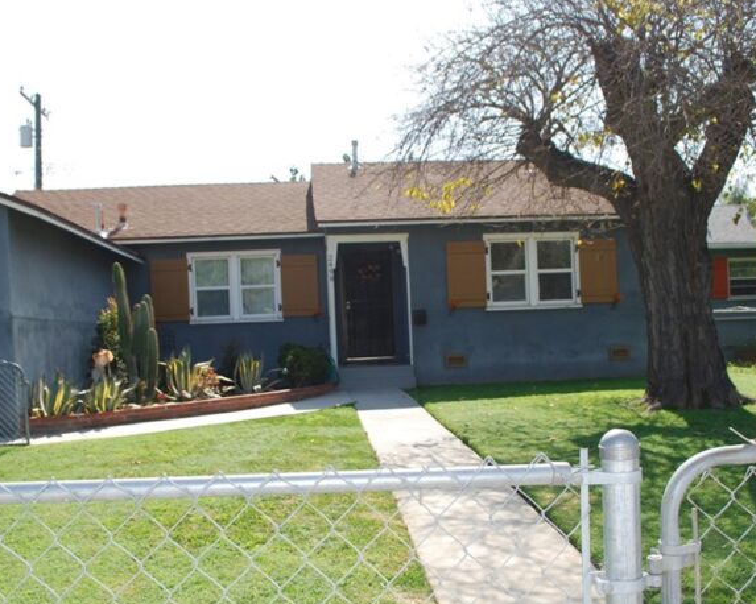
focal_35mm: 34
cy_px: 336
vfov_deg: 43.3
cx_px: 367
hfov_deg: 52.9
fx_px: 760
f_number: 6.3
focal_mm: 18
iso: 100
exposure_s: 1/200
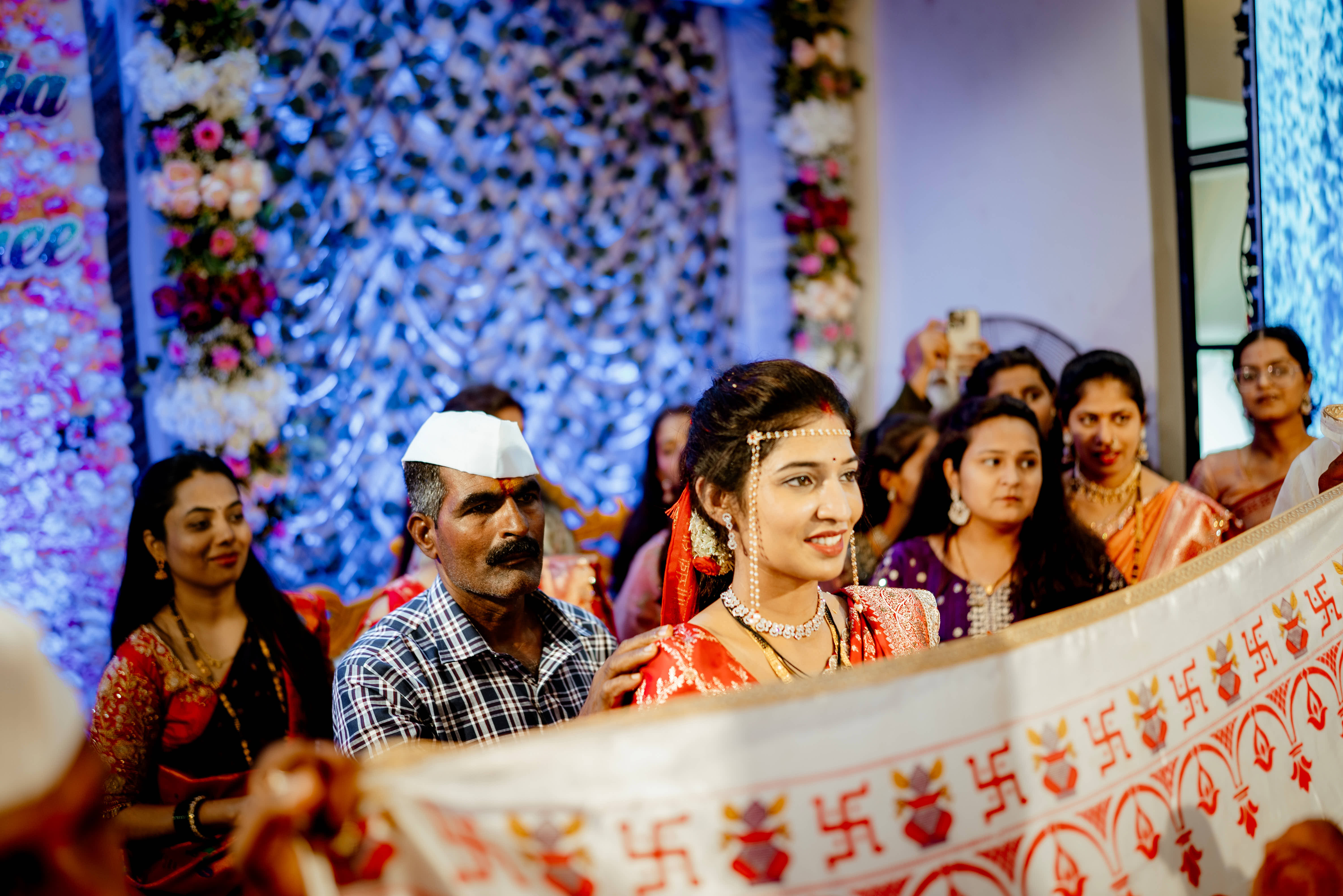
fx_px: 1306
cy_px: 448
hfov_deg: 54.4
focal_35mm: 35
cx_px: 672
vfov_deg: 37.9
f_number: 1.4
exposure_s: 1/160
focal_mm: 35
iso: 160
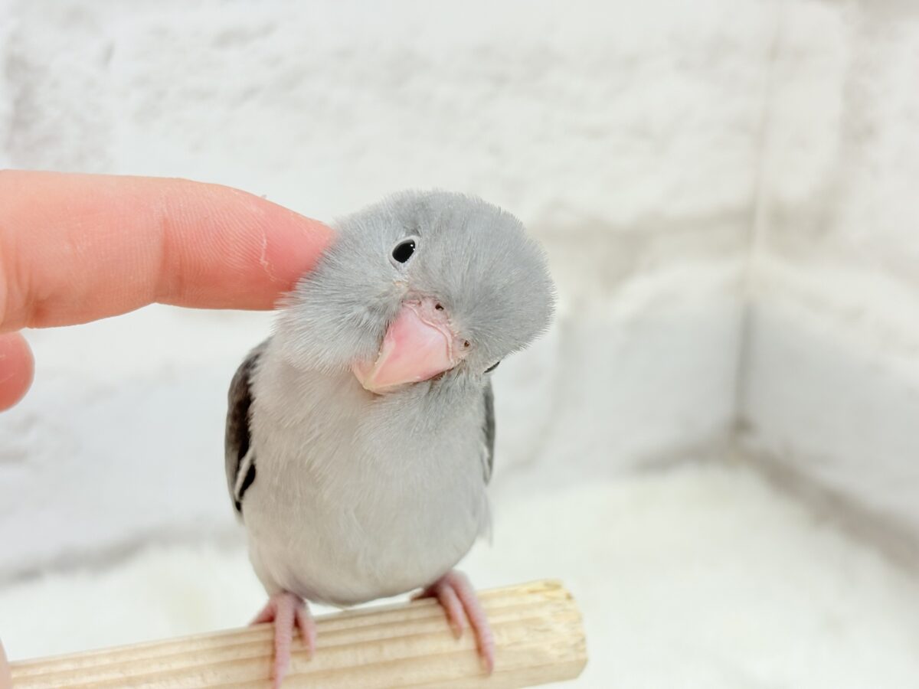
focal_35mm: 52
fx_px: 1381
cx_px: 460
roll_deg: -2.2
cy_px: 344
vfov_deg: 28.0
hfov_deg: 36.8
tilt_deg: -19.6
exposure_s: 1/50
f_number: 1.6
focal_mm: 5.96
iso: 40
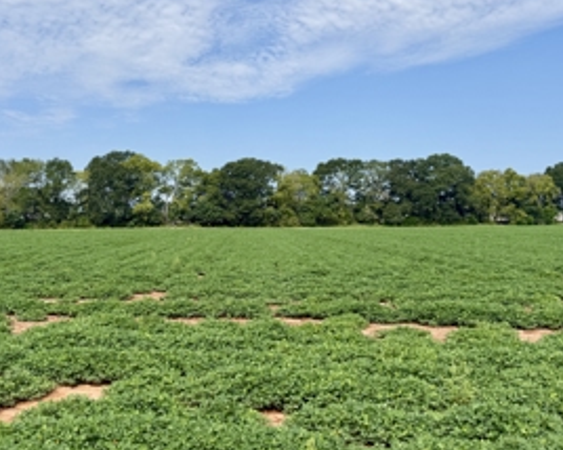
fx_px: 583
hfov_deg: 51.6
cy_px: 187
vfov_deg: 42.0
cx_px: 290
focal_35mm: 35
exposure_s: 1/4673
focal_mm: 6.76
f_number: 1.78
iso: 80
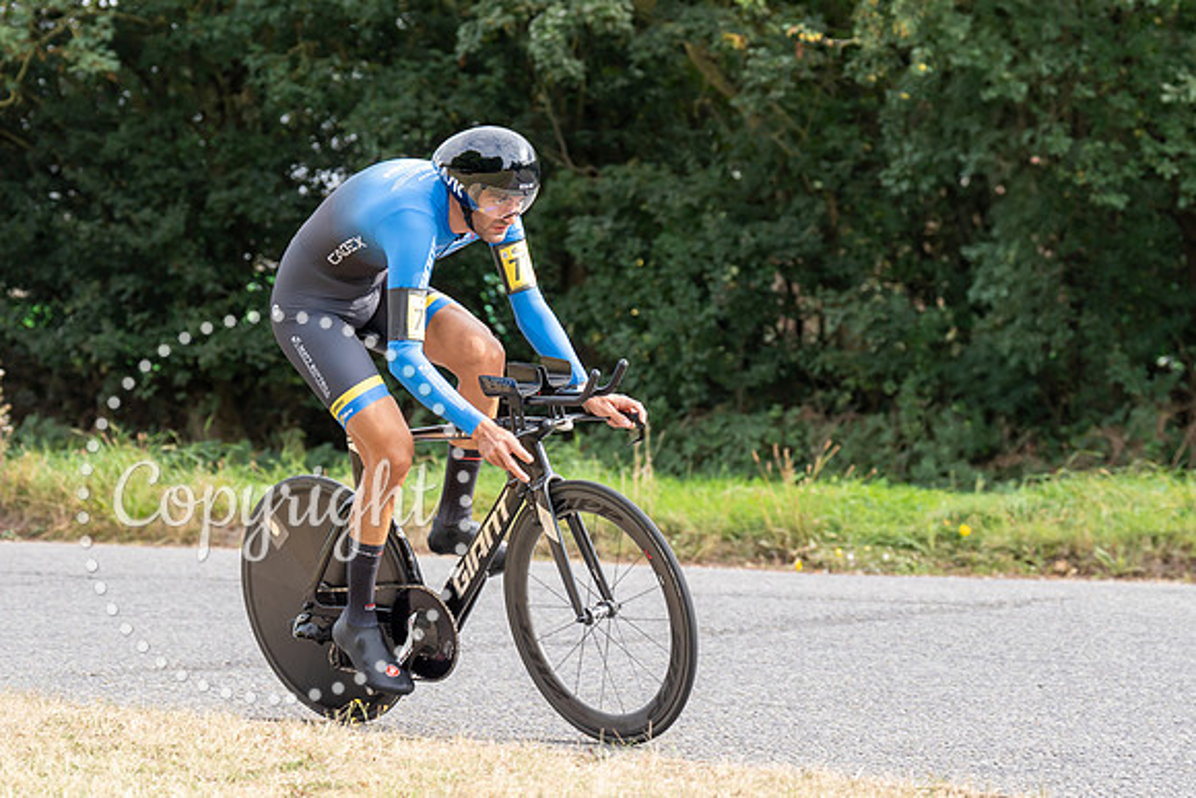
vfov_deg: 10.5
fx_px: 4336
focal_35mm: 130
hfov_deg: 15.7
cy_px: 327
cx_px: 429
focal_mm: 91
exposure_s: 1/1000
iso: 100
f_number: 4
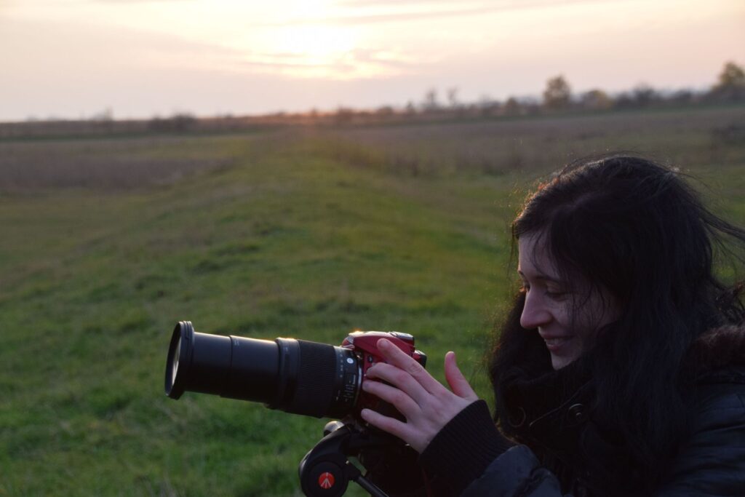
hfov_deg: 27.0
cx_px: 372
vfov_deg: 18.2
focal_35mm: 75
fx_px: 1552
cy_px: 248
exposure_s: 1/200
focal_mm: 50
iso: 400
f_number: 7.1
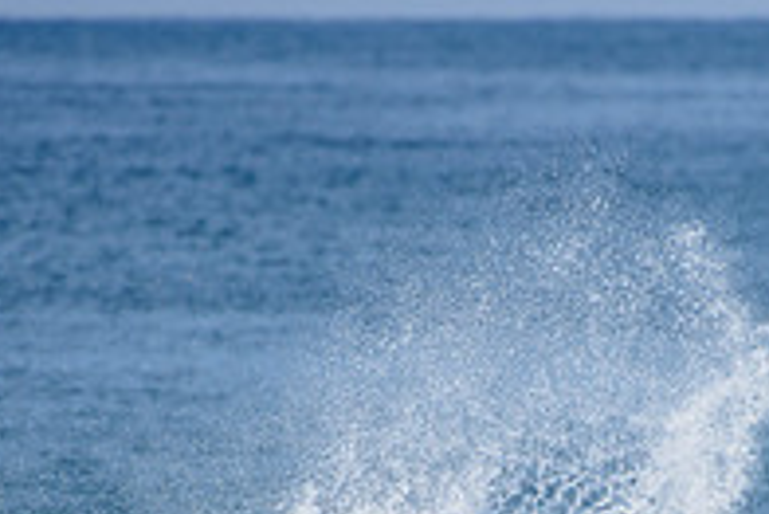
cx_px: 671
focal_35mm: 1476
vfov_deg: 0.9
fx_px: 31551
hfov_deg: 1.4
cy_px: 728
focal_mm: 500
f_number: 6.3
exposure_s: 1/2500
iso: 250
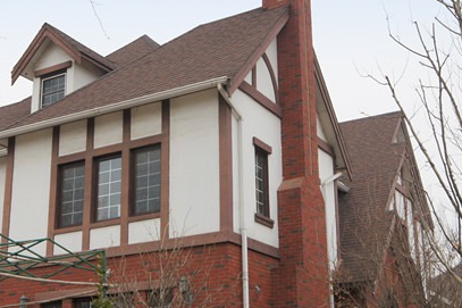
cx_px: 203
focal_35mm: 59
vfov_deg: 23.0
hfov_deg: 33.9
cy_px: 164
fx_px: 757
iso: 200
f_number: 11
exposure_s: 1/100
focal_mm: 20
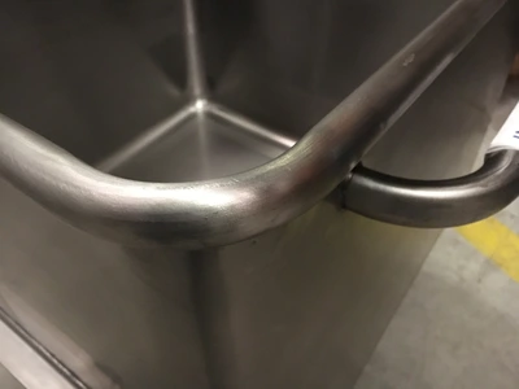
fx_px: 435
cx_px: 260
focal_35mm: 29
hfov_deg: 61.7
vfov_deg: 48.2
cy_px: 194
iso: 400
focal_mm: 4.15
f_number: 2.2
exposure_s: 1/17
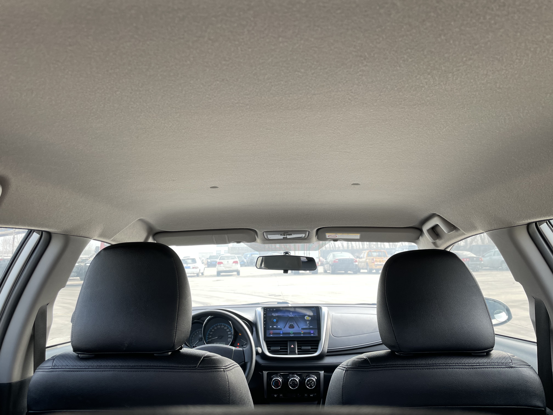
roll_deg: +0.6
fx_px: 415
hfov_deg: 67.3
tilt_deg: +6.9
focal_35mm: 26
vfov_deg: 53.1
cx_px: 276
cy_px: 208
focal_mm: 4.2
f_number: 1.6
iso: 40
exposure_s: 1/121
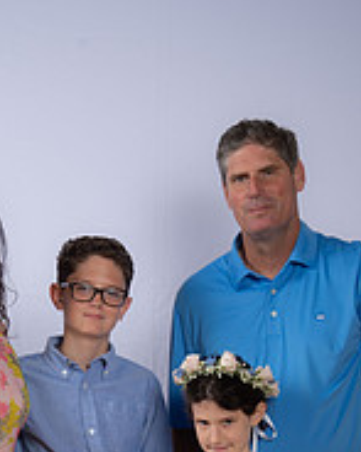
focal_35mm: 119
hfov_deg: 12.9
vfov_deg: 15.7
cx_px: 146
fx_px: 1591
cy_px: 513
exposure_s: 1/160
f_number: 8
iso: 250
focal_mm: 52
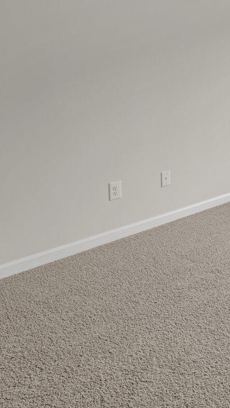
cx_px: 360
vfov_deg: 49.0
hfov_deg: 23.6
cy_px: 68
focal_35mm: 38
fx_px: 412
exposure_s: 1/3
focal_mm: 14
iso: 400
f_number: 9
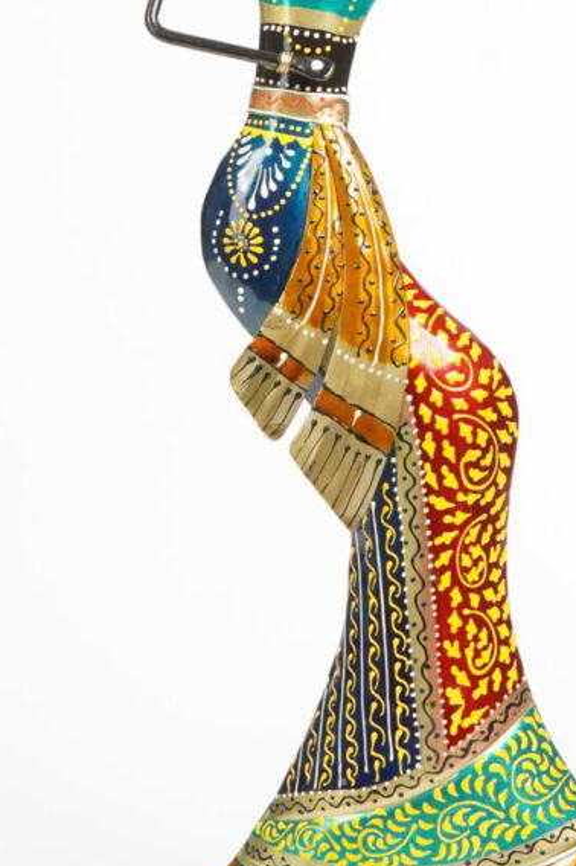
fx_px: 3124
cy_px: 128
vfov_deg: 15.6
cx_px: 654
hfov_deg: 10.4
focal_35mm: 130
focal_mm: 41
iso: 3200
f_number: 11
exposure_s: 1/160
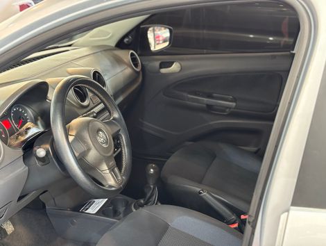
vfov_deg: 28.1
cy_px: 123
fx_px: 490
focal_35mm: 52
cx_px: 163
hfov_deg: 36.8
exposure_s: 1/40
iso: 250
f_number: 1.6
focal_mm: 5.96
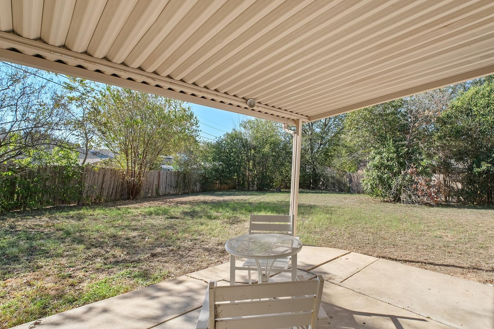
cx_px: 282
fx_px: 247
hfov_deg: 89.4
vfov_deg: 67.3
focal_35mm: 18
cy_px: 173
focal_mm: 10
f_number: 4.5
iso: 160
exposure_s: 1/200
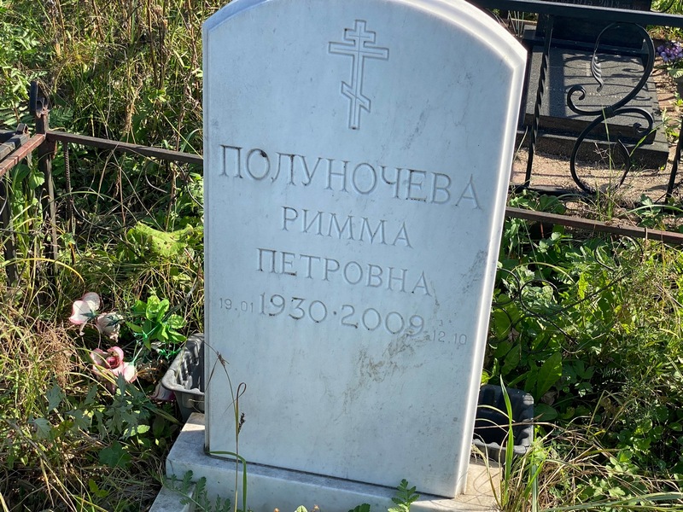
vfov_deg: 28.0
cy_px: 256
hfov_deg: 36.8
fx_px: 1026
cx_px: 342
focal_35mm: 52
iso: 20
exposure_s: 1/578
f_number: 2
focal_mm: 6
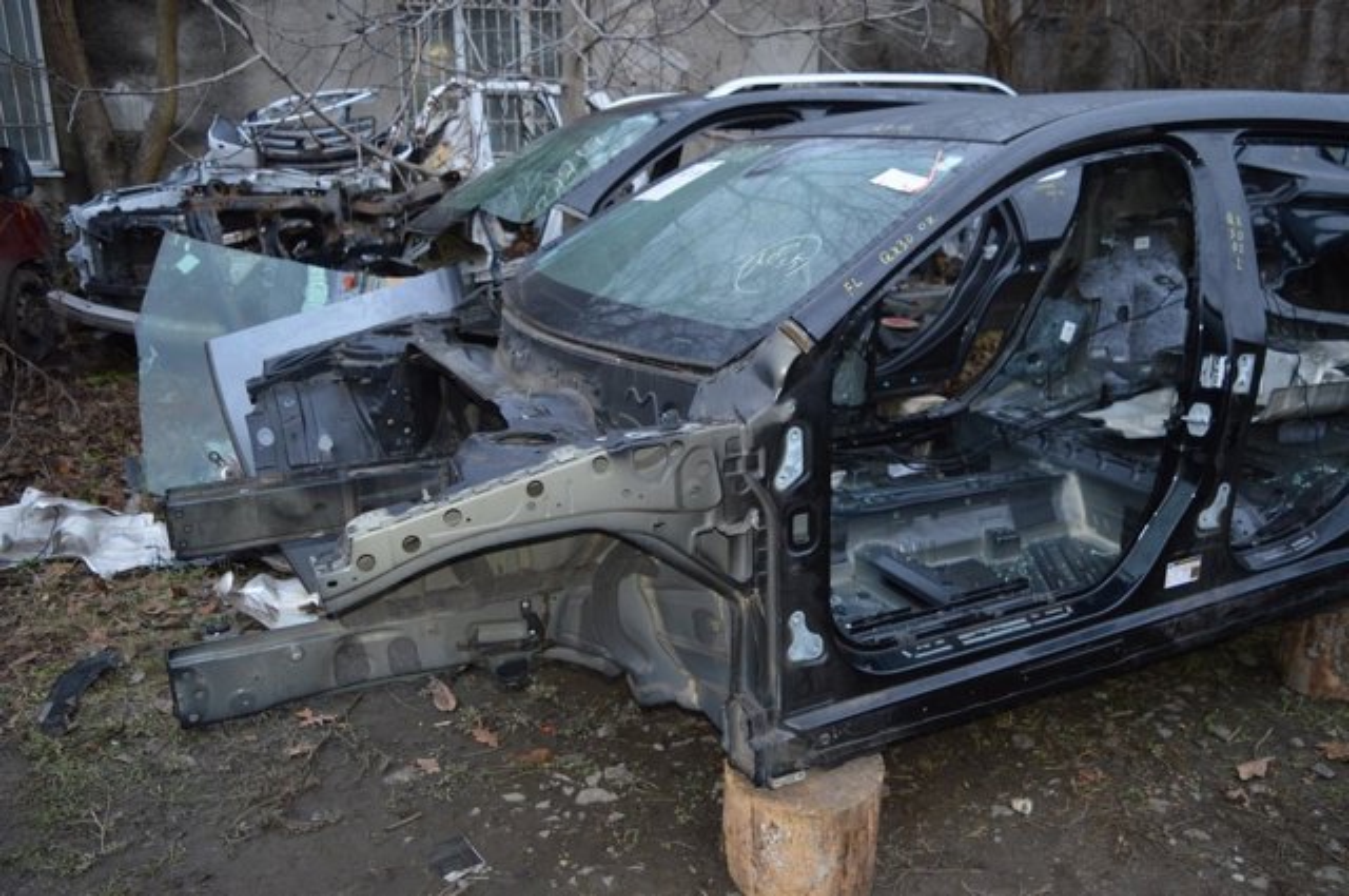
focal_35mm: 30
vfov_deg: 43.5
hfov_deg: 62.0
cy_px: 448
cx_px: 674
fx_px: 1123
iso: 400
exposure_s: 1/60
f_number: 3.5
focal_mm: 20
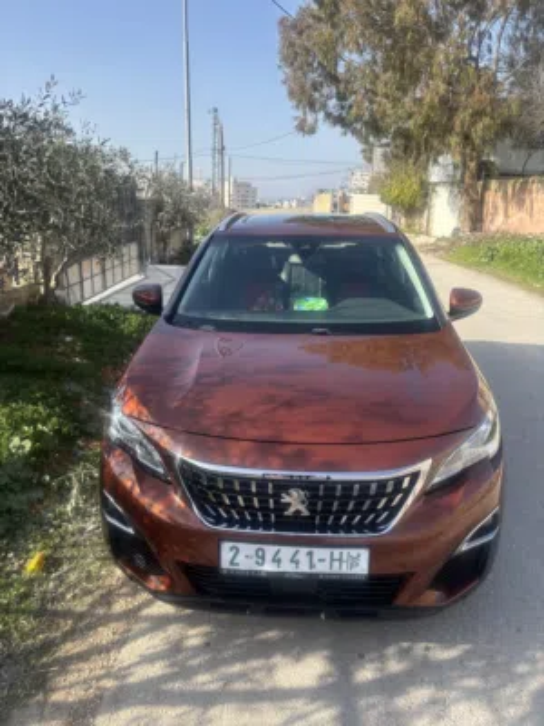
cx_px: 272
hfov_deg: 53.1
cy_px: 363
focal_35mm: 26
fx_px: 545
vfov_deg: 67.3
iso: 50
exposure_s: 1/1362
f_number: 1.6
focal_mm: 5.96
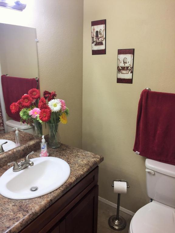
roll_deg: -1.3
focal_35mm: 29
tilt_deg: -15.6
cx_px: 88
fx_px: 195
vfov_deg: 61.7
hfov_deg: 48.2
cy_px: 116
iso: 32
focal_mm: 4.15
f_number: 2.2
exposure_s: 1/37
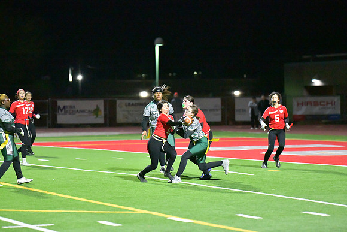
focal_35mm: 155
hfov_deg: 13.2
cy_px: 116
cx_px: 174
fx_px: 1494
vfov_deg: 8.9
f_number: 2.8
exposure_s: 1/2500
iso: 25600
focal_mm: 155
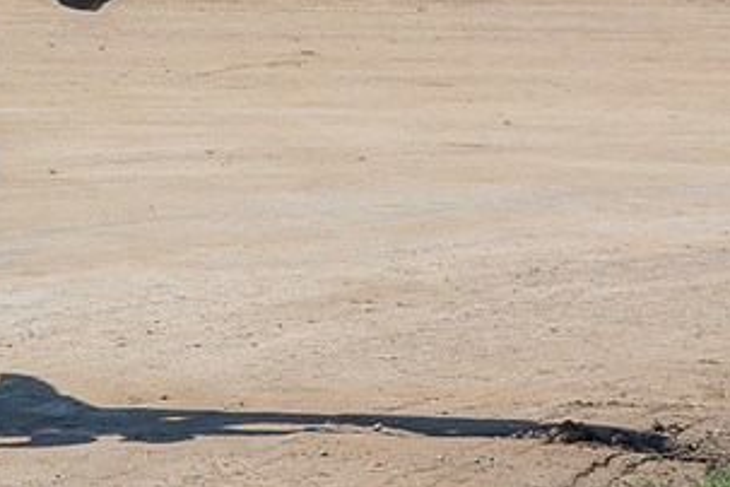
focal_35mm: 797
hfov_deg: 2.6
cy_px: 85
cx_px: -199
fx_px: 16160
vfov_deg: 1.7
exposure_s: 1/200
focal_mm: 200
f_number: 9
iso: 200
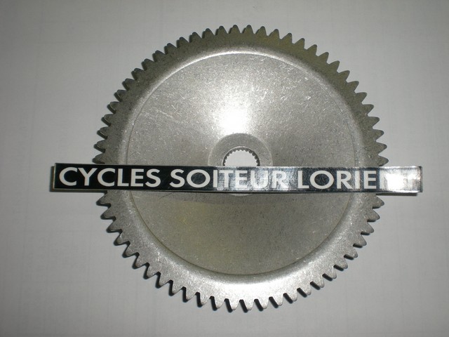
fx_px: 571
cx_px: 224
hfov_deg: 42.9
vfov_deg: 32.9
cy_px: 168
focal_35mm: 44
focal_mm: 7.4
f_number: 4.9
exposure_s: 1/60
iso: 50
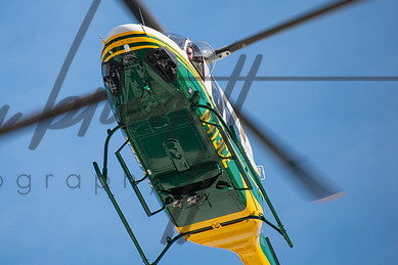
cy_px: 103
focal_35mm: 626
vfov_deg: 2.2
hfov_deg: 3.3
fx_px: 6918
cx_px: 116
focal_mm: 280
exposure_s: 1/400
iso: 100
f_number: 6.3
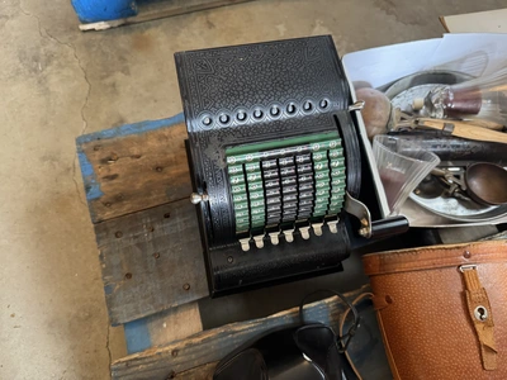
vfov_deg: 56.8
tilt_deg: -68.6
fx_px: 352
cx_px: 254
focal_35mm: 24
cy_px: 190
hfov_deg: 71.6
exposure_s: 1/60
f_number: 1.78
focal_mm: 6.76
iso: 500
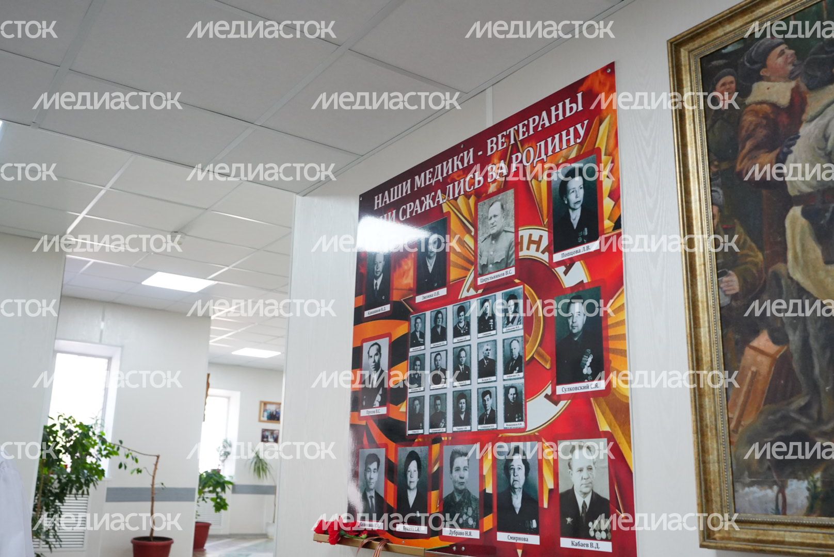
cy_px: 278
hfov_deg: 54.4
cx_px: 417
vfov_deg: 37.9
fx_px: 811
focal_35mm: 35
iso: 3200
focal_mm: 35
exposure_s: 1/250
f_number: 4.5
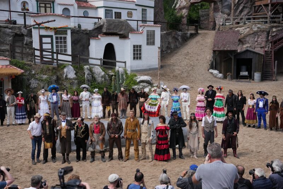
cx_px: 142
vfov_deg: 26.0
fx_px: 409
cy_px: 94
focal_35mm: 52
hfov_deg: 38.2
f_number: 8
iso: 800
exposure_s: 1/1250
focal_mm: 52
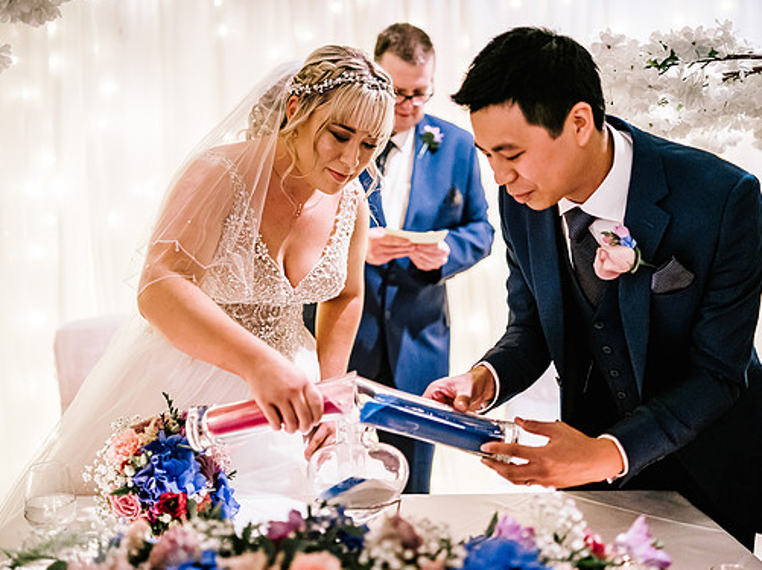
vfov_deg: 36.8
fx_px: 858
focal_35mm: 39
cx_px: 388
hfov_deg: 47.9
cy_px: 291
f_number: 1.4
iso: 3200
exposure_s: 1/250
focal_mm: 35
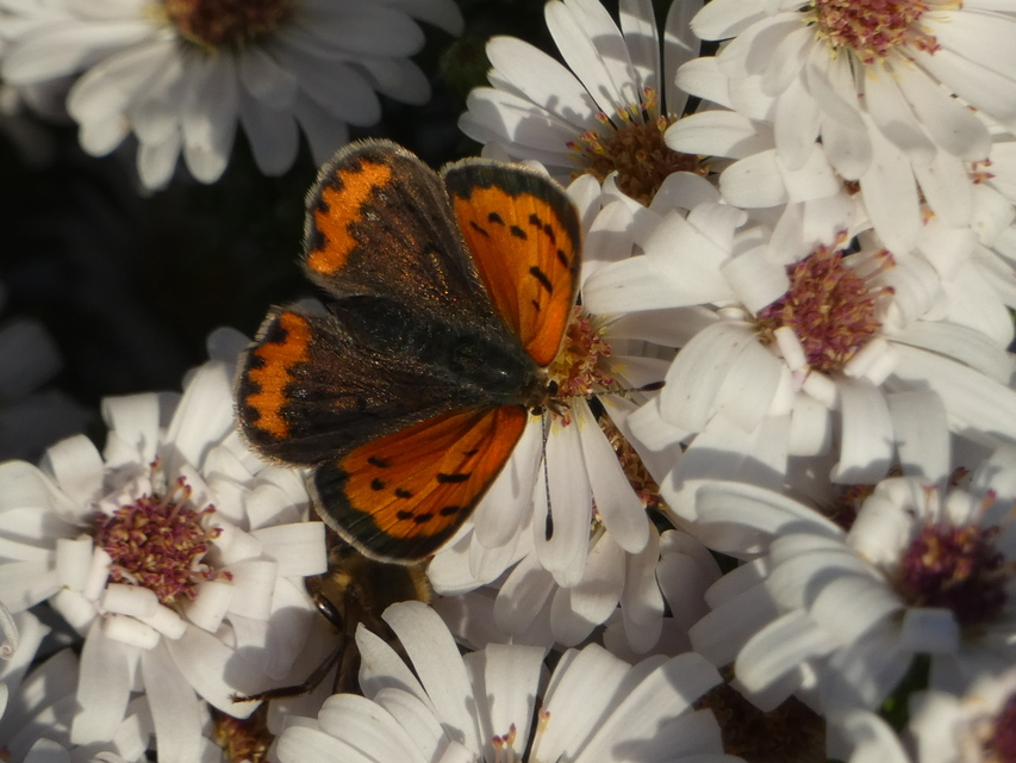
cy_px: 382
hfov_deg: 4.5
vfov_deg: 3.4
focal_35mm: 440
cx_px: 508
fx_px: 12916
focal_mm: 78.8
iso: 80
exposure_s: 1/250
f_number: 5.6
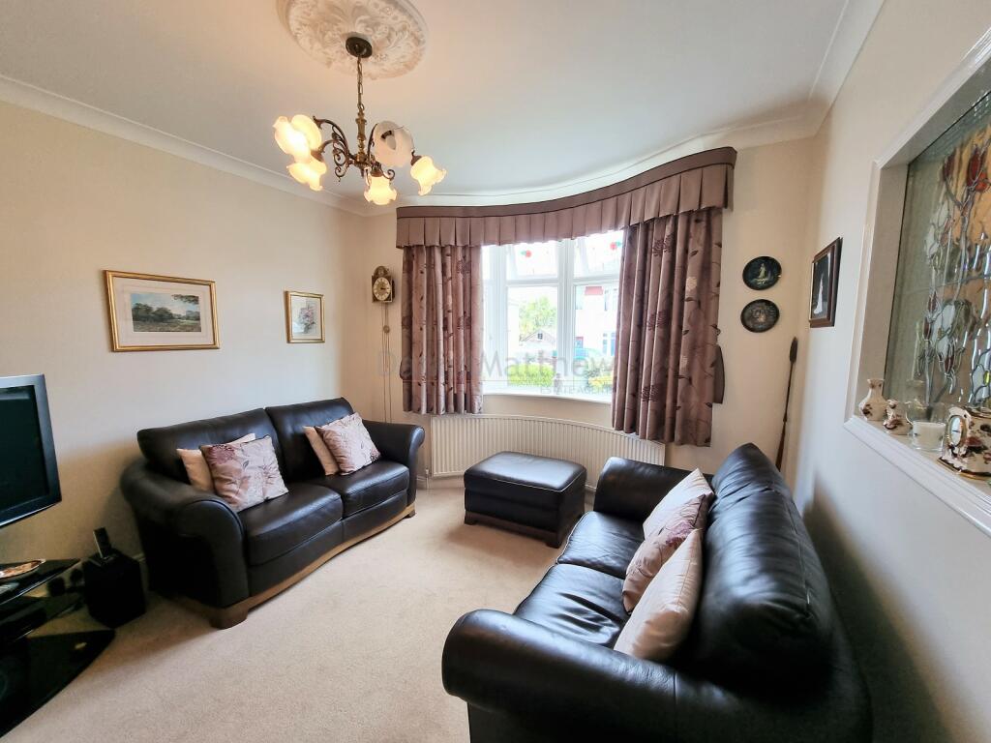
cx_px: 496
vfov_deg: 89.9
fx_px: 372
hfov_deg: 106.2
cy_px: 372
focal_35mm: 13
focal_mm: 2.2
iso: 100
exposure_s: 1/100
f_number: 2.2
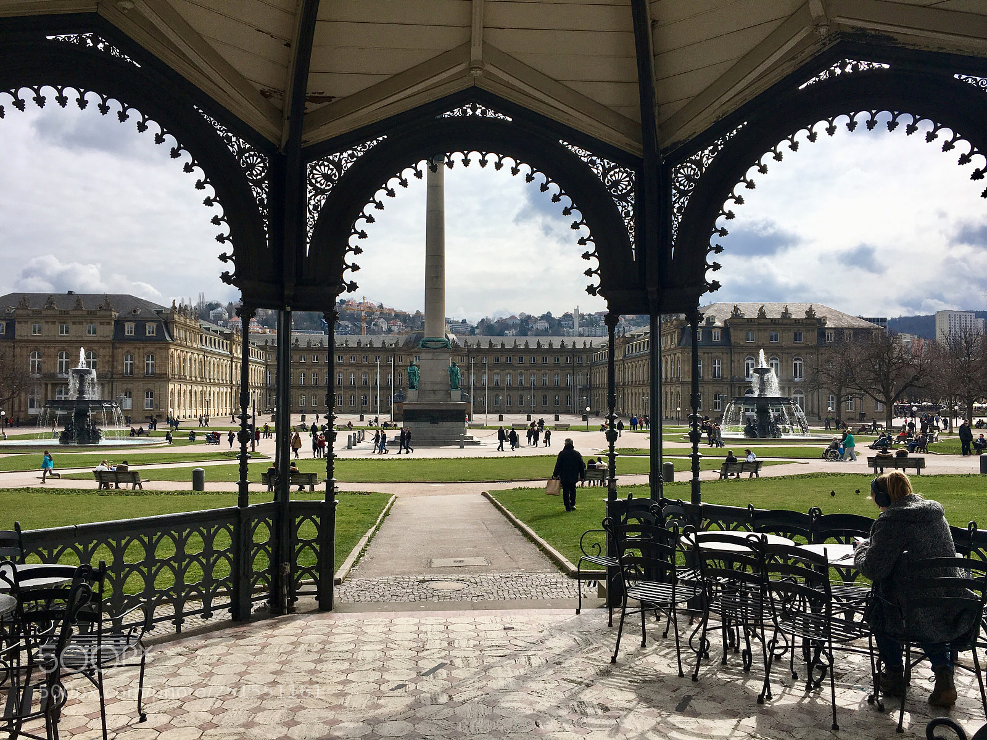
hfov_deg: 61.7
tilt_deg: +2.4
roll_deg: +0.0
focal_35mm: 29
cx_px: 494
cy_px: 370
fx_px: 827
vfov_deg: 48.2
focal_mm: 4.15
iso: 25
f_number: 2.2
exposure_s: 1/2747
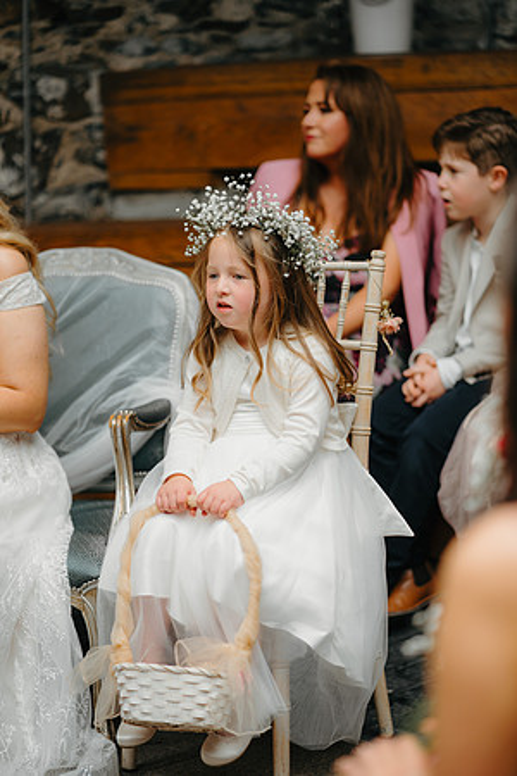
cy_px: 388
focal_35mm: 85
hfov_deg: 16.1
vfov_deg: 23.9
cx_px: 258
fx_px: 1831
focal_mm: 85
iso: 160
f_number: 2
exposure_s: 1/800
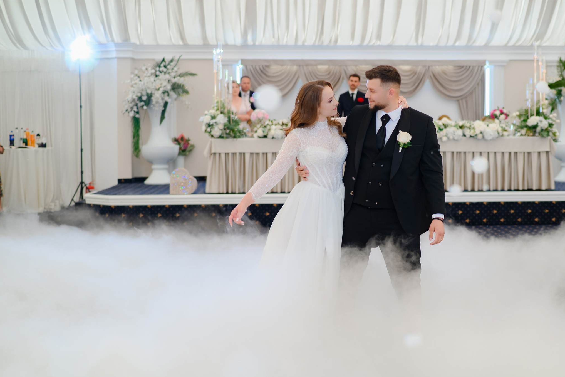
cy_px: 217
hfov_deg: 31.8
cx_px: 345
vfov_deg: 21.6
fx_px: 989
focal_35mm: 63
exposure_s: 1/200
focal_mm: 50
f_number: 2
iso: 200
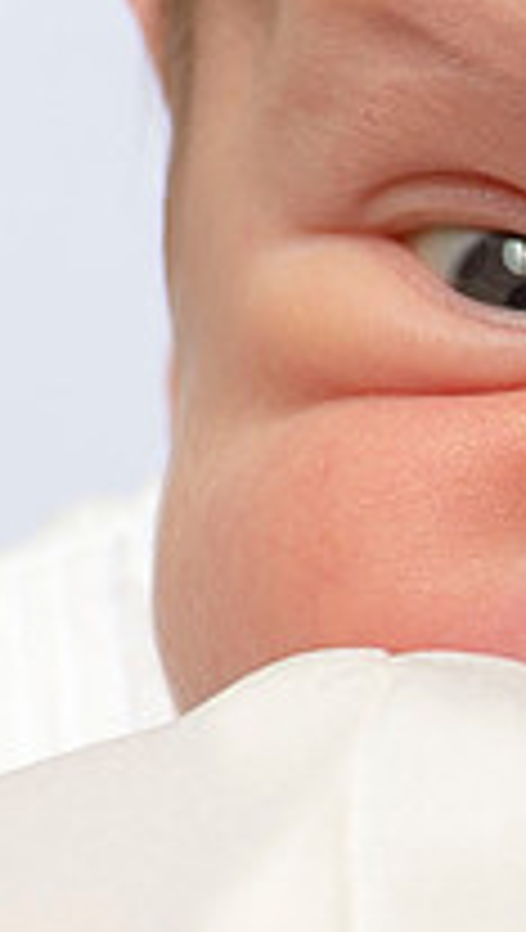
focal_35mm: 1189
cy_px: 881
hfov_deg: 1.0
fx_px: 29374
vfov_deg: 1.8
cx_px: 1215
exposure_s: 1/160
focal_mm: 200
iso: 125
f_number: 6.3
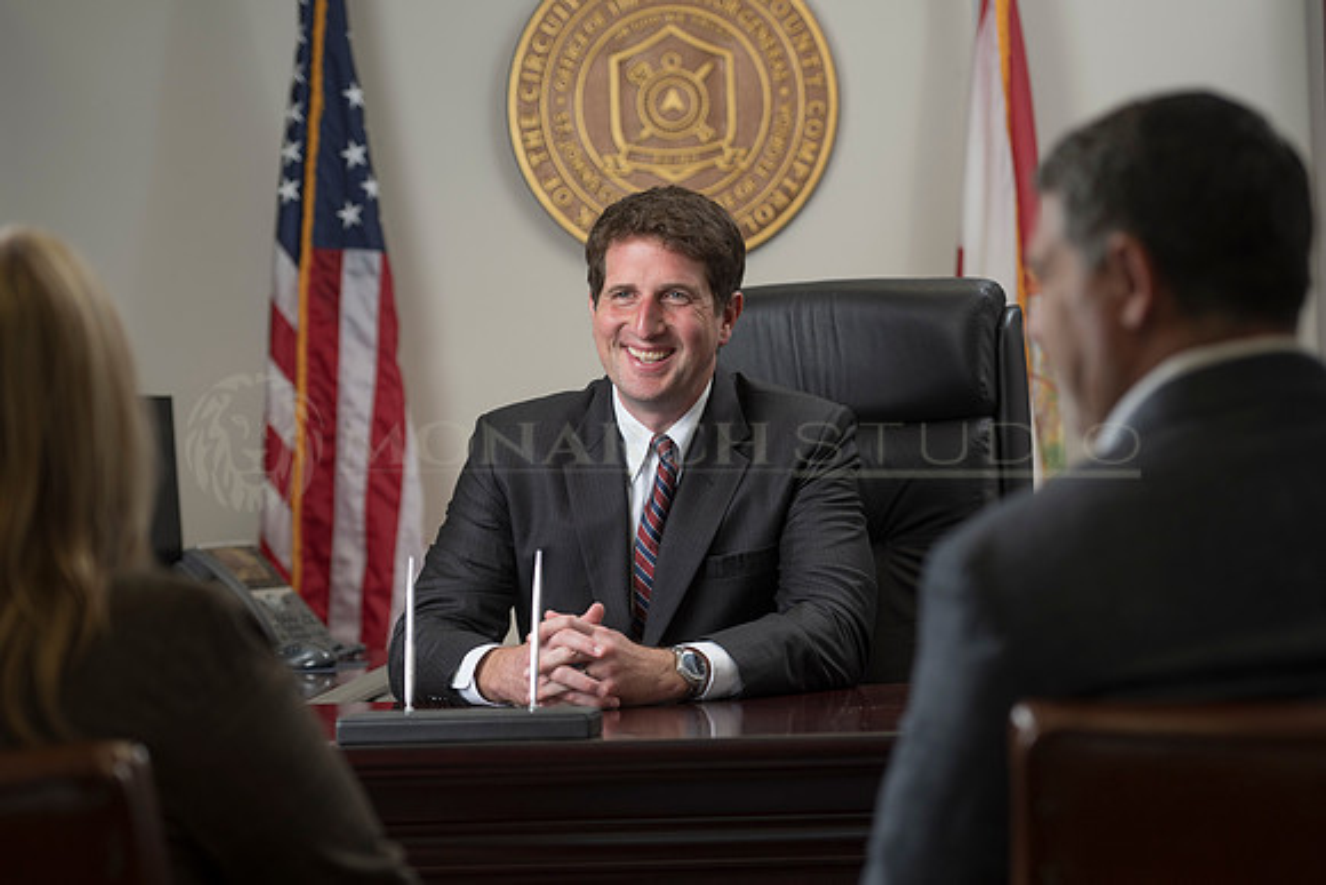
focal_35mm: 112
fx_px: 4136
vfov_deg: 12.2
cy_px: 452
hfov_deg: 18.2
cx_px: 712
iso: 125
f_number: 3.5
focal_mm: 100
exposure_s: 1/200
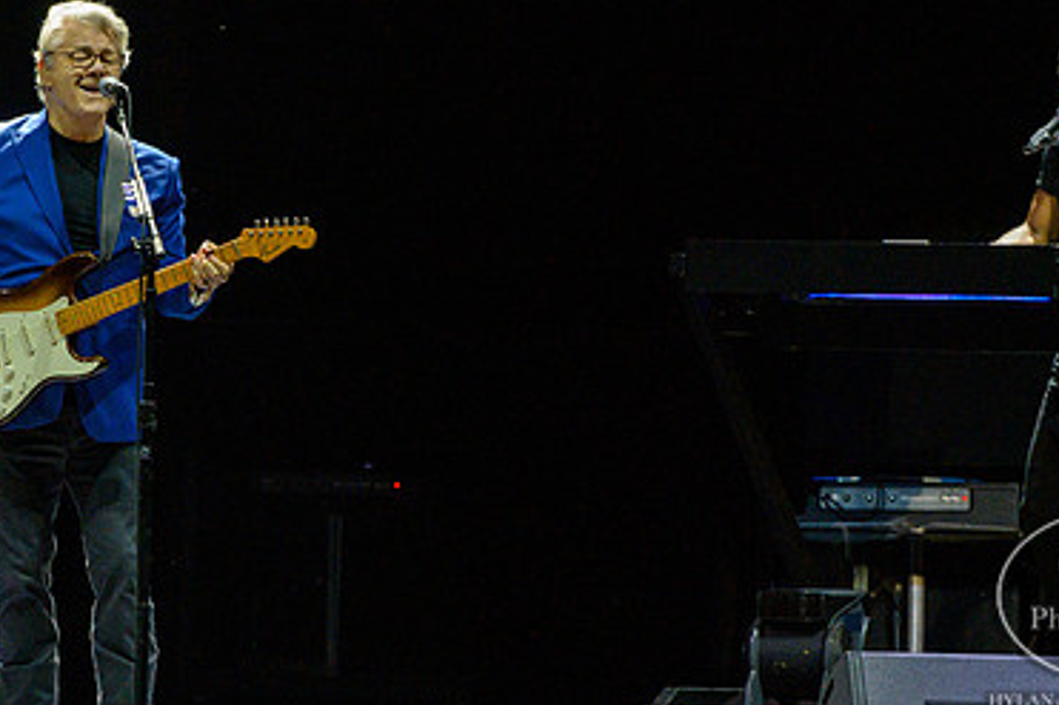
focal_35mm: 660
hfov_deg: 3.1
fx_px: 19405
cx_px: 303
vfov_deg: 2.1
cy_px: 82
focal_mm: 360
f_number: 7.1
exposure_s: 1/500
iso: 4000
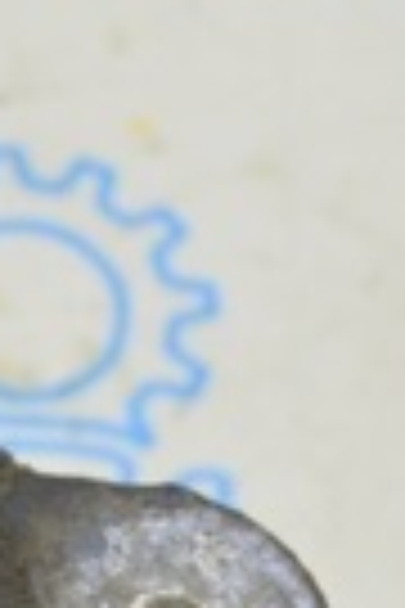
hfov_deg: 6.6
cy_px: 849
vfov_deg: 10.4
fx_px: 3246
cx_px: -693
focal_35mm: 192
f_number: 5.6
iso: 400
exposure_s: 1/20
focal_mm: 27
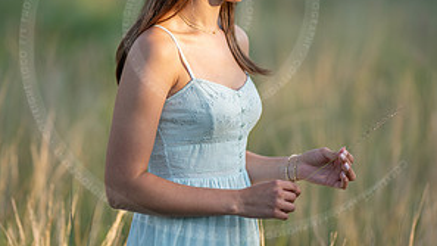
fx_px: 1564
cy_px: 50
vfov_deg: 9.0
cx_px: 218
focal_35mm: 135
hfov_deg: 15.9
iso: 160
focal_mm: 85
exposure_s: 1/4000
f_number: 1.2
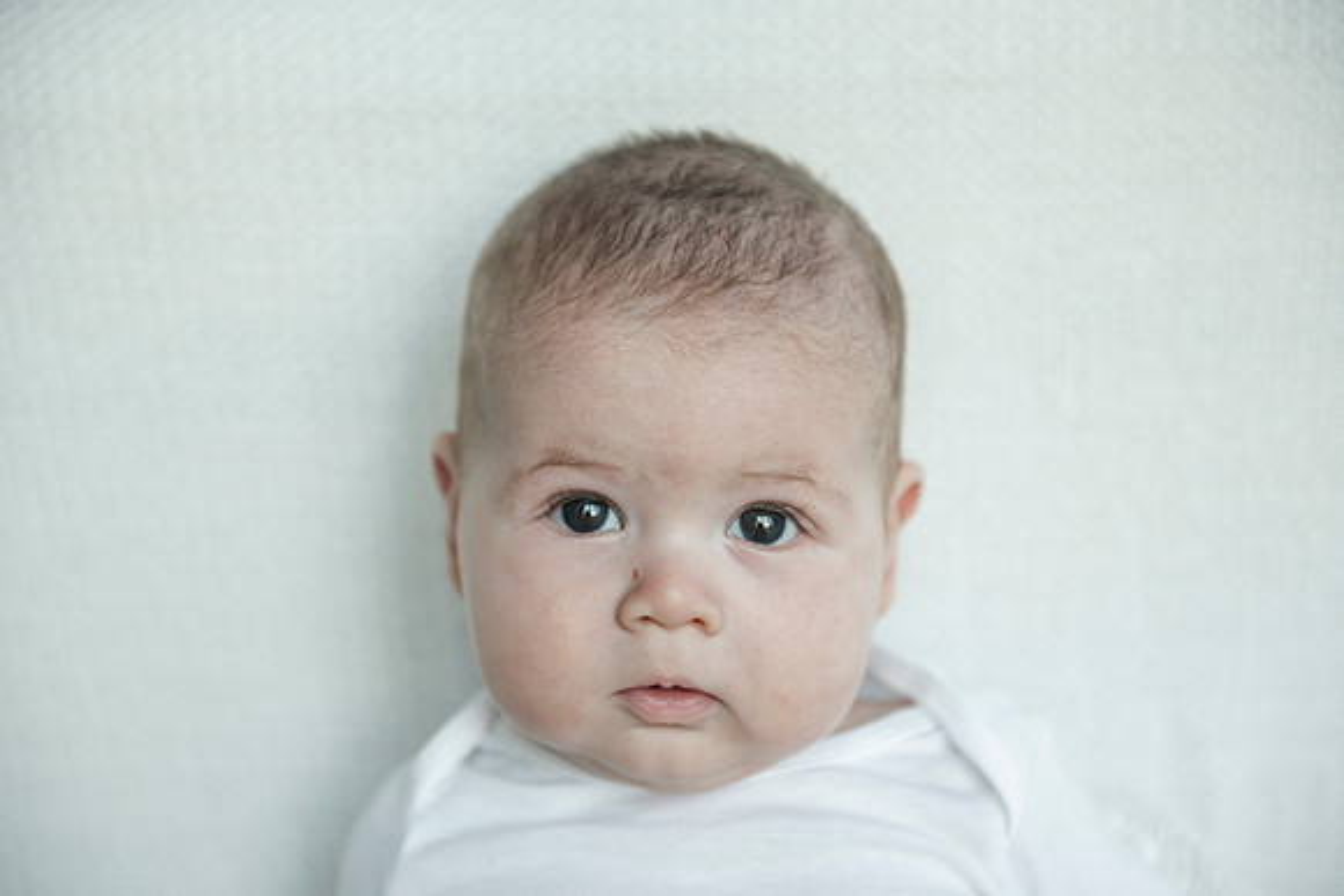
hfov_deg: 28.8
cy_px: 448
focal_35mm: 70
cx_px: 672
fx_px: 2614
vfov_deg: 19.5
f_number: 3.5
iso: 800
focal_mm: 70
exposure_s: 1/250
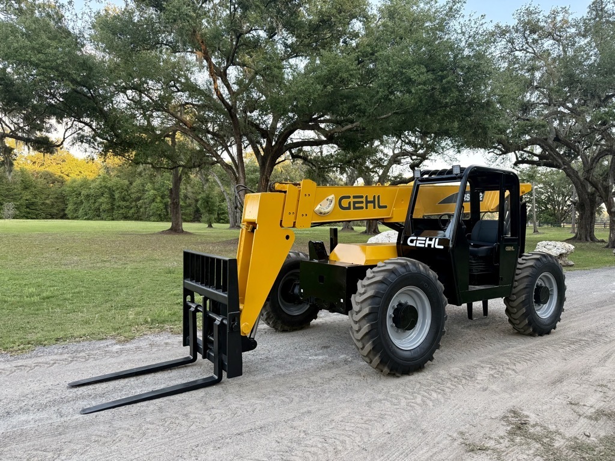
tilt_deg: -1.2
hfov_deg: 71.6
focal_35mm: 24
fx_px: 426
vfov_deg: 56.8
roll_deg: -1.2
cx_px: 308
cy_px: 230
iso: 200
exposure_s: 1/227
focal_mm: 6.76
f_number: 1.78
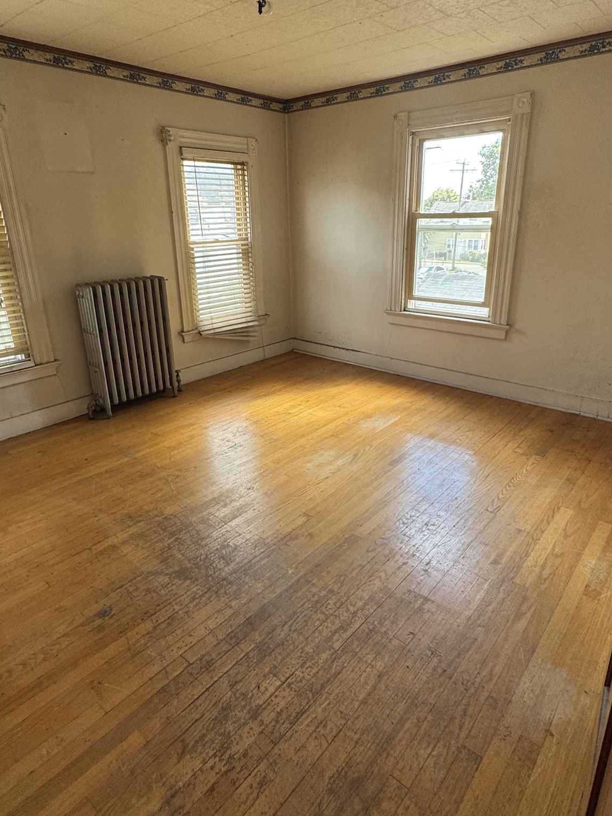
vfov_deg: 78.9
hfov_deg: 63.4
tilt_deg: -18.3
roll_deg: +0.6
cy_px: 382
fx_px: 495
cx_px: 316
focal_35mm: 21
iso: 100
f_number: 2.2
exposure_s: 1/99
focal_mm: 2.22
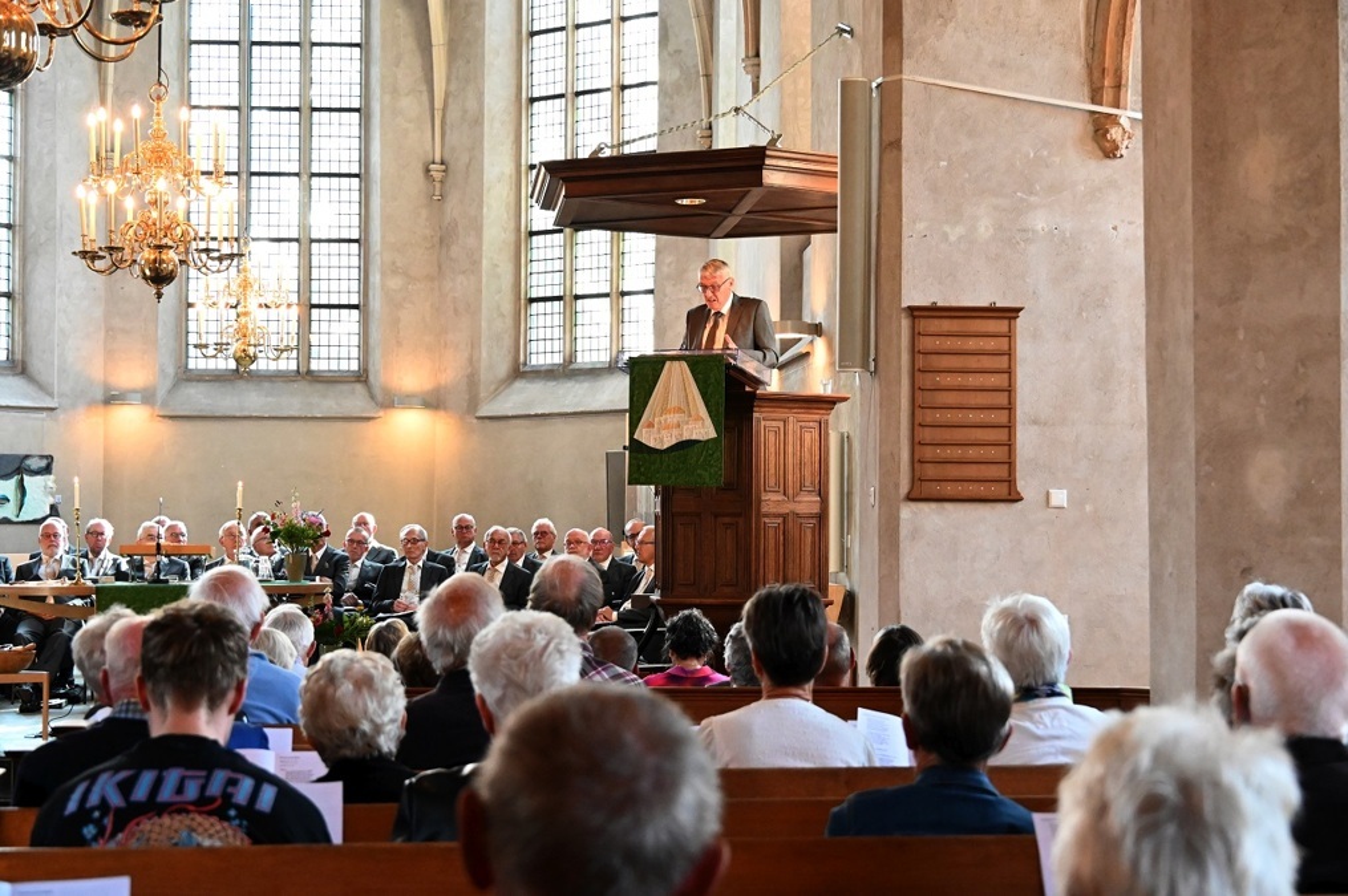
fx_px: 2619
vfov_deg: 19.4
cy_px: 448
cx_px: 674
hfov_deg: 28.9
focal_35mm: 70
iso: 12800
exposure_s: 1/100
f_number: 8
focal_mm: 70
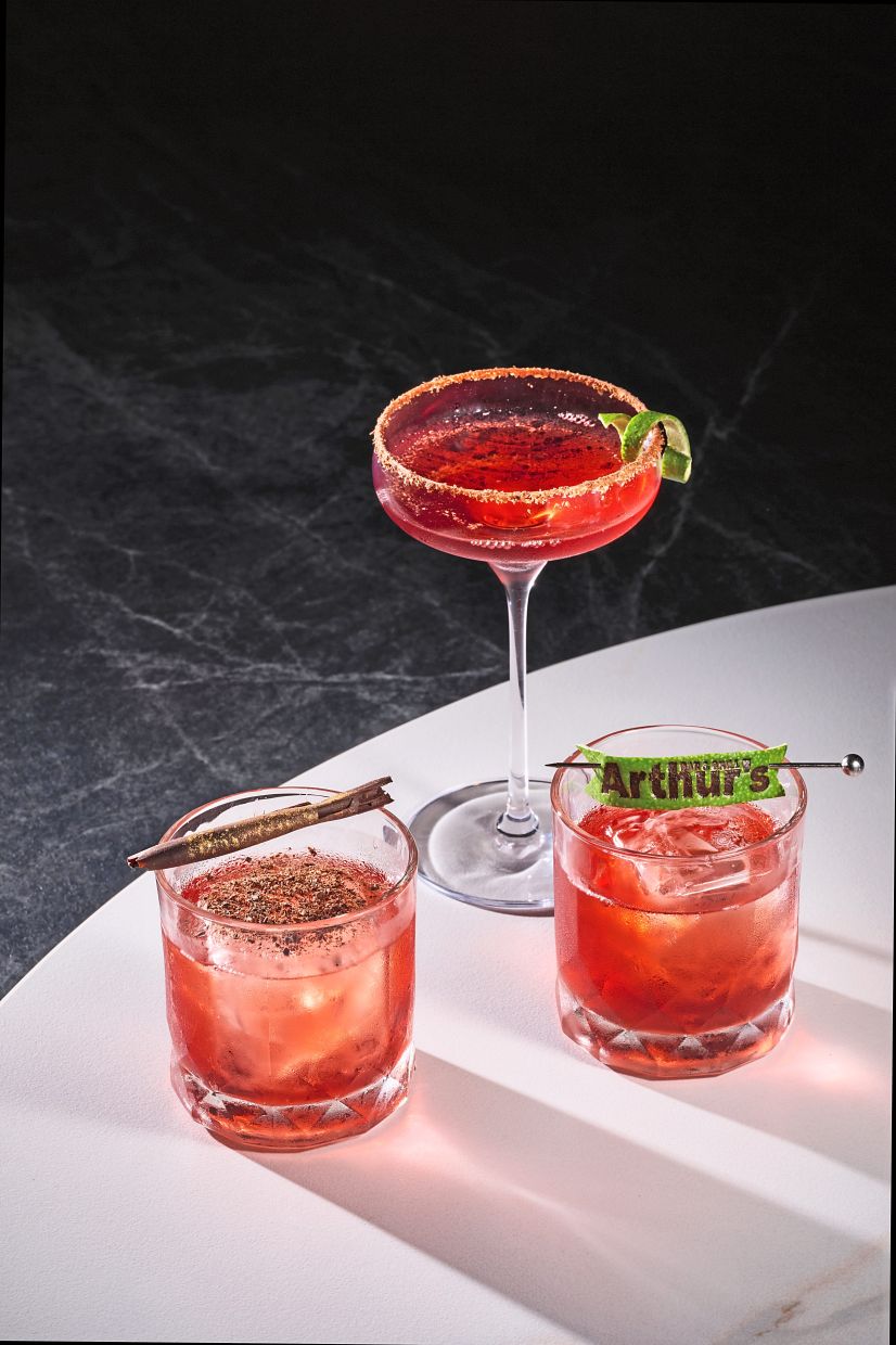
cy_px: 672
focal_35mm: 105
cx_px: 448
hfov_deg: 13.0
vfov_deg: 19.5
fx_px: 3922
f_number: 16
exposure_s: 1/200
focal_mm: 105
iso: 200
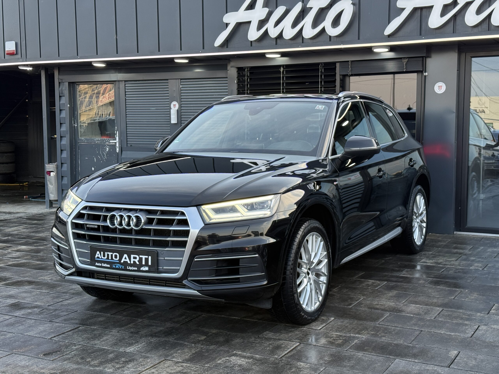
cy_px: 187
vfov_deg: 30.3
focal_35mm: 48
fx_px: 692
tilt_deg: -2.9
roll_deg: +0.8
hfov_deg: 39.7
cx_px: 250
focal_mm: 6.76
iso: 100
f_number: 1.78
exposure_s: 1/242
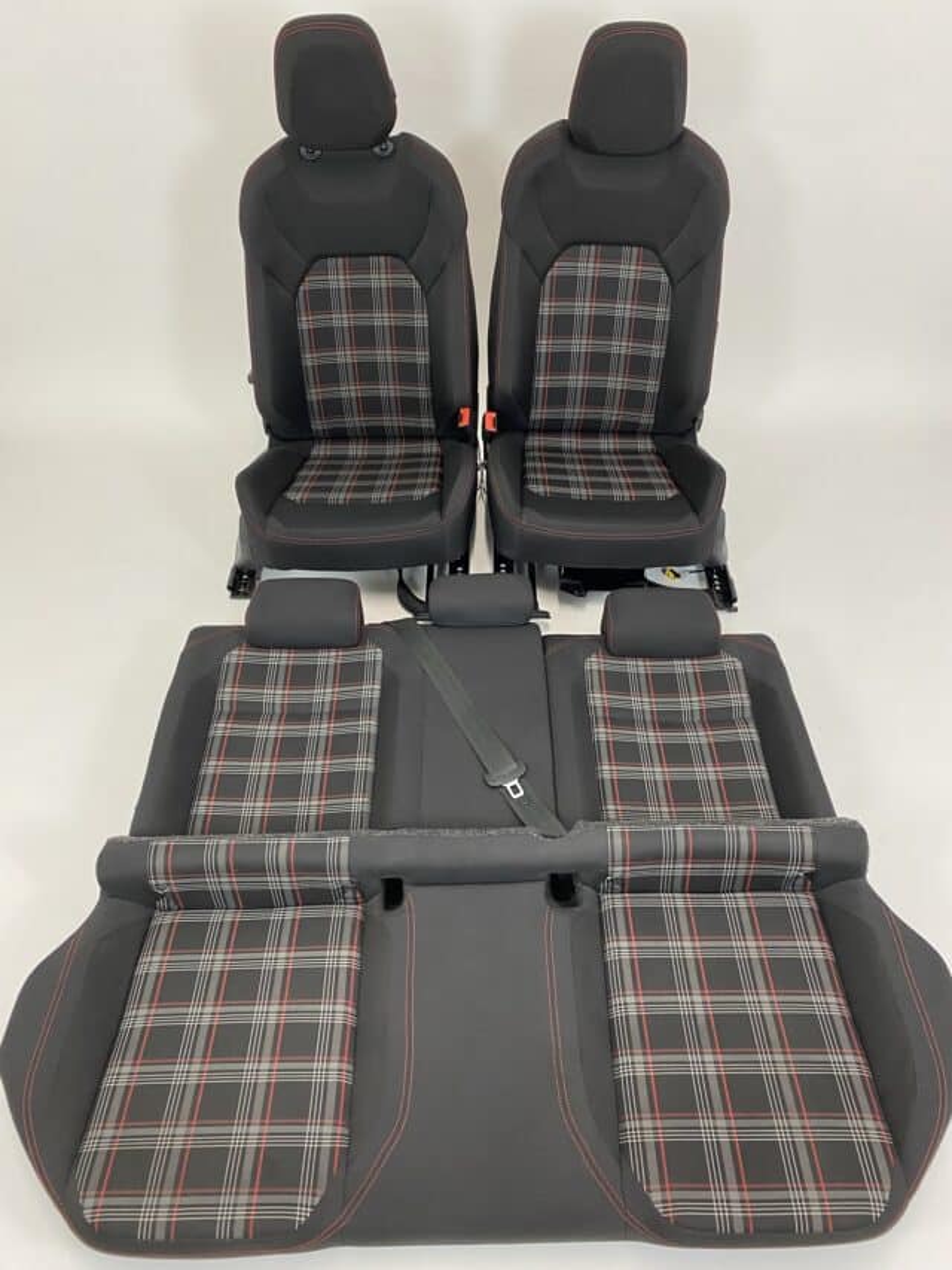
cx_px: 476
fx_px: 953
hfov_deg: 53.1
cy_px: 635
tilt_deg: -42.8
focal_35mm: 26
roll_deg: -1.1
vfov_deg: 67.3
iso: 80
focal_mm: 4.25
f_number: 1.8
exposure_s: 1/50
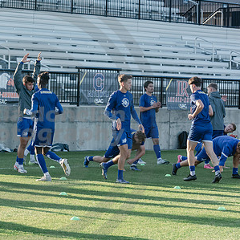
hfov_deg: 10.3
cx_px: 19
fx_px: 1318
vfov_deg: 10.4
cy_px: 123
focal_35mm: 168
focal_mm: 102
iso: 1250
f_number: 6.3
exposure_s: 1/1000
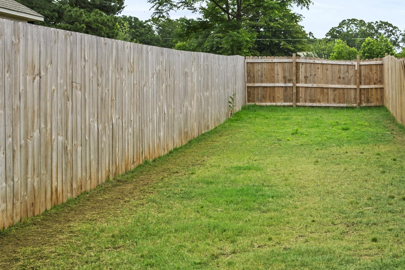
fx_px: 720
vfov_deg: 21.2
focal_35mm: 64
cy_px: 92
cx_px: 334
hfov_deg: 30.5
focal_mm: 24
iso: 200
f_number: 7.1
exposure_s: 1/60
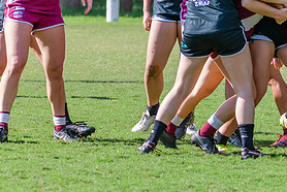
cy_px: 109
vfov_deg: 2.8
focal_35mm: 485
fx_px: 3871
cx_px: 321
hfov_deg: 4.2
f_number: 6.3
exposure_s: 1/1250
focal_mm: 170
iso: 800
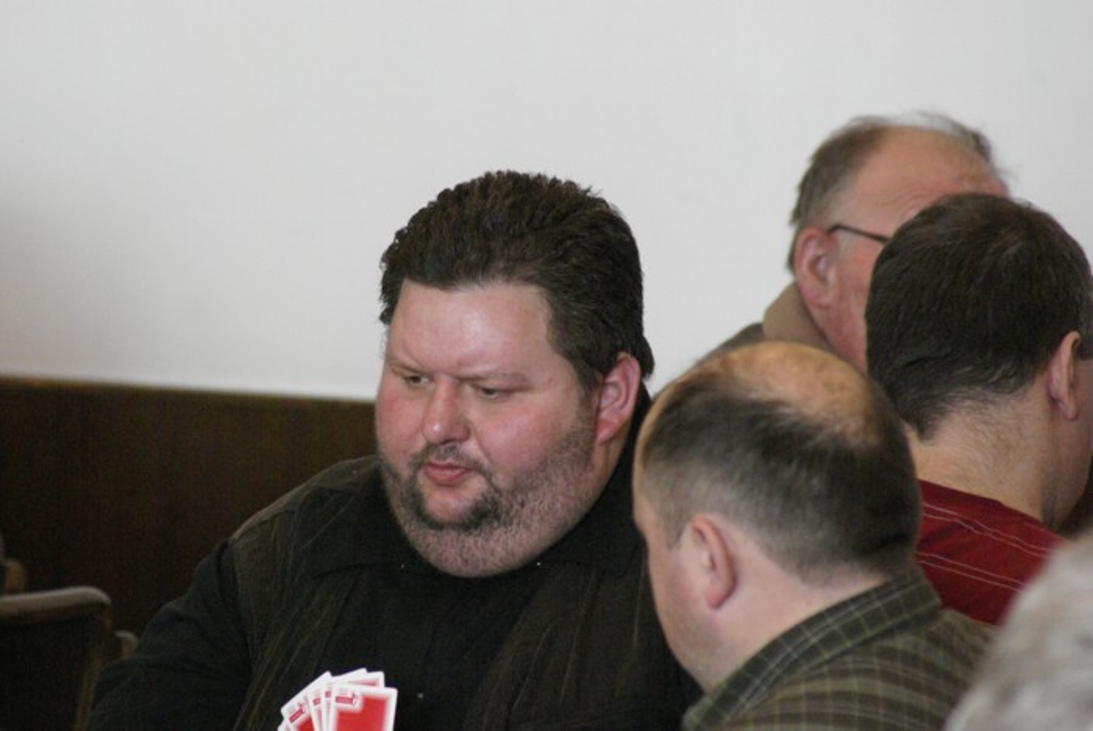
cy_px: 366
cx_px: 546
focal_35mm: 420
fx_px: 12762
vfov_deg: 3.3
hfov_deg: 4.9
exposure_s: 1/25
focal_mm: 280
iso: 1600
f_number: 8
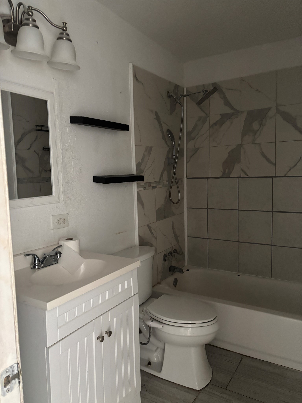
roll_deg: +0.8
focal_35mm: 26
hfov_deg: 53.1
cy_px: 202
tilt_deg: -7.2
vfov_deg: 67.3
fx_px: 302
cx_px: 151
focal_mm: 5.96
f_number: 1.6
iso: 640
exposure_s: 1/30
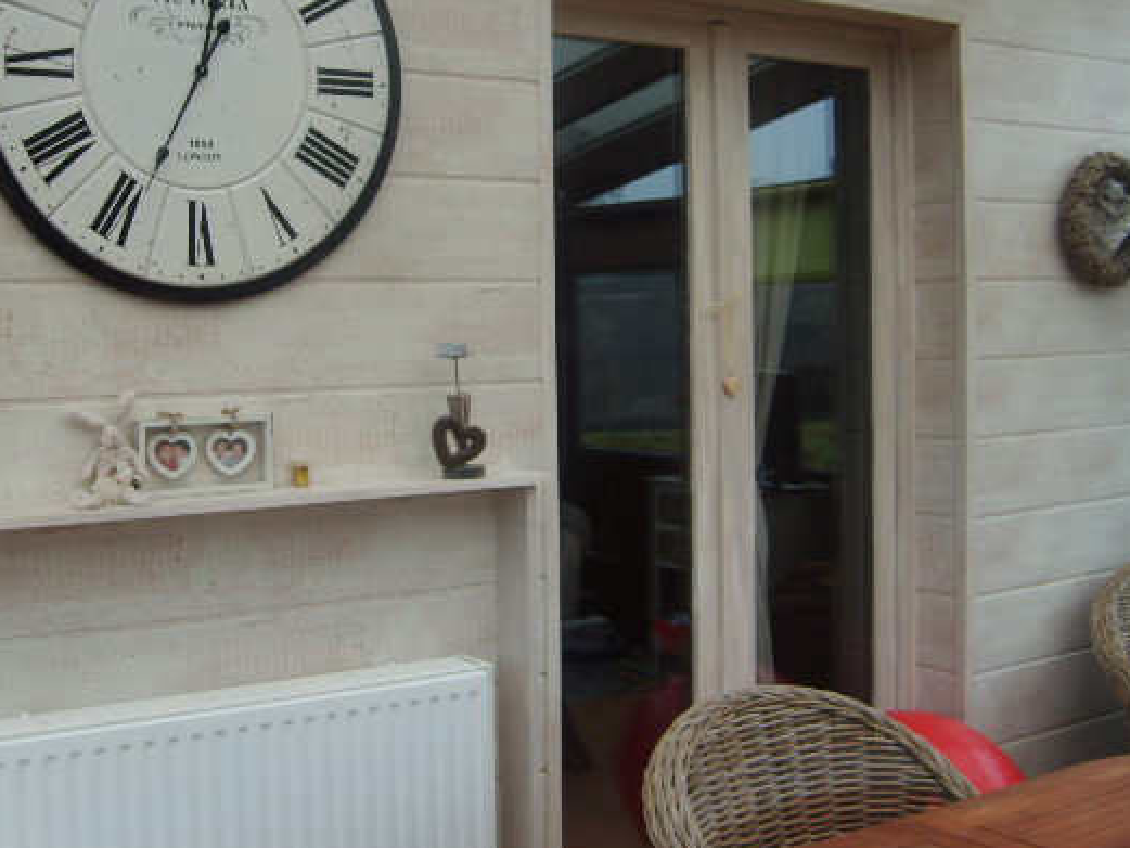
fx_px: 1404
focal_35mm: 43
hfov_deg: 43.8
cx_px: 499
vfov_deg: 33.5
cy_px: 343
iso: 50
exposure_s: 1/90
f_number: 2.8
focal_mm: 5.8
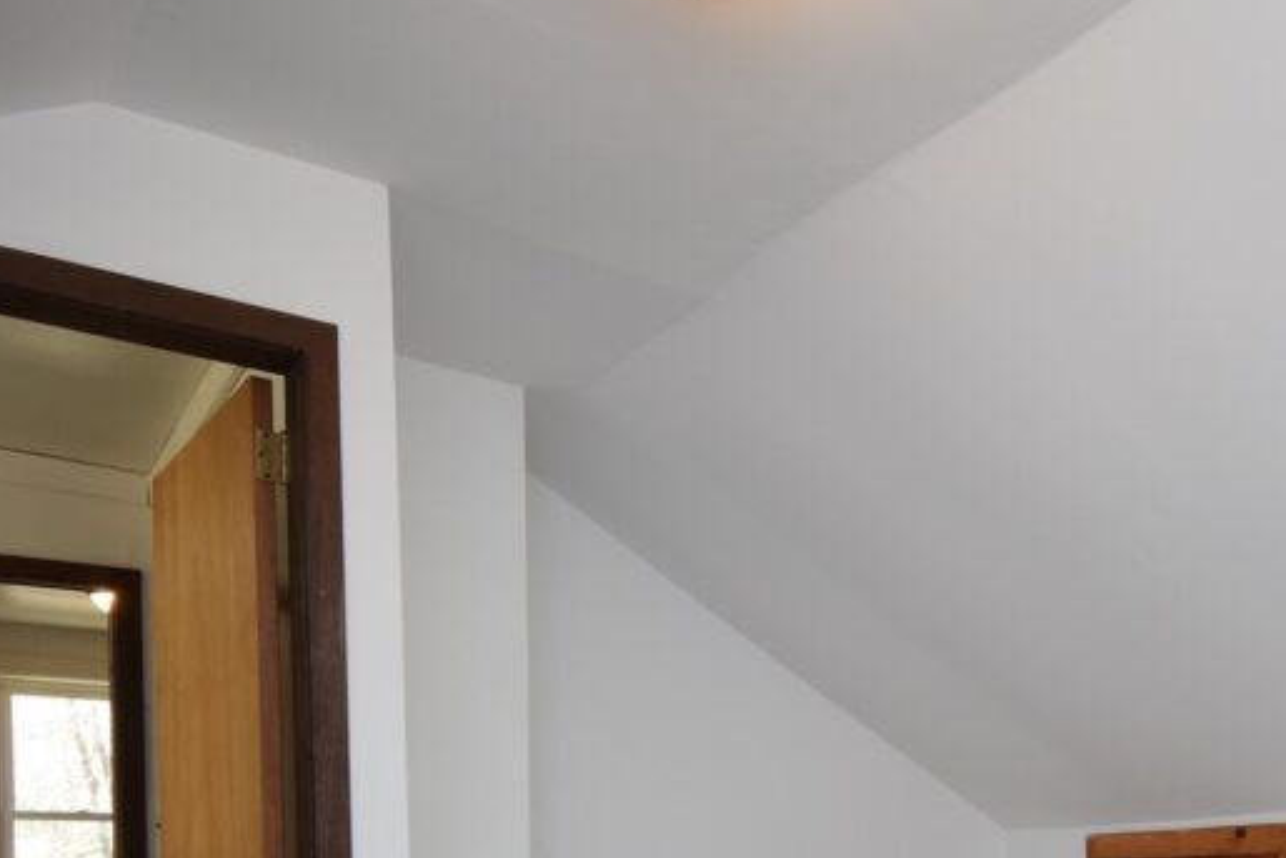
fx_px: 1251
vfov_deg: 33.5
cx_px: 991
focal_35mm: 35
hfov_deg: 51.7
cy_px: 921
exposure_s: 1/60
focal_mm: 10
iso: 450
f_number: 4.5
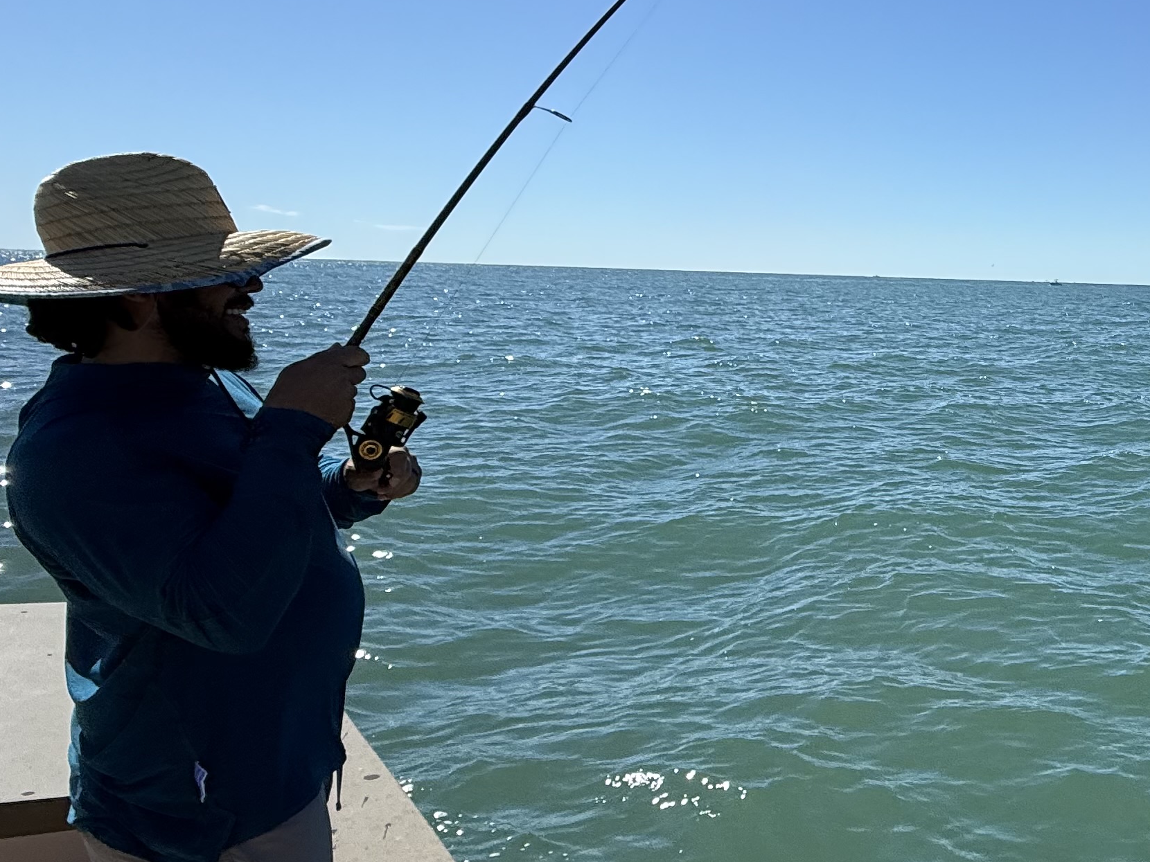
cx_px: 1048
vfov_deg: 41.7
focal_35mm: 34
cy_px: 384
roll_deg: -2.5
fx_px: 1130
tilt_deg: -2.3
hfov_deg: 48.0
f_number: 2.2
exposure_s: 1/3289
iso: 50
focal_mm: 2.22
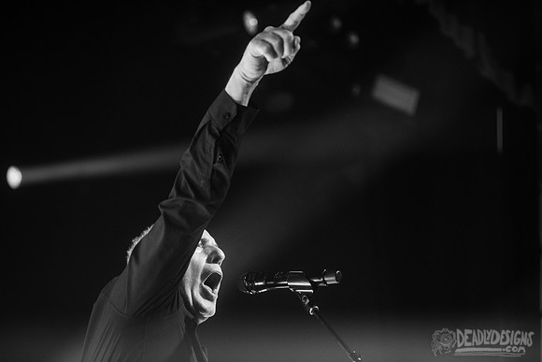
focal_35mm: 80
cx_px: 271
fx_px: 1205
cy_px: 181
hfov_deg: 25.4
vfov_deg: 17.1
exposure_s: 1/250
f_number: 3.2
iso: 2500
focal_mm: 80
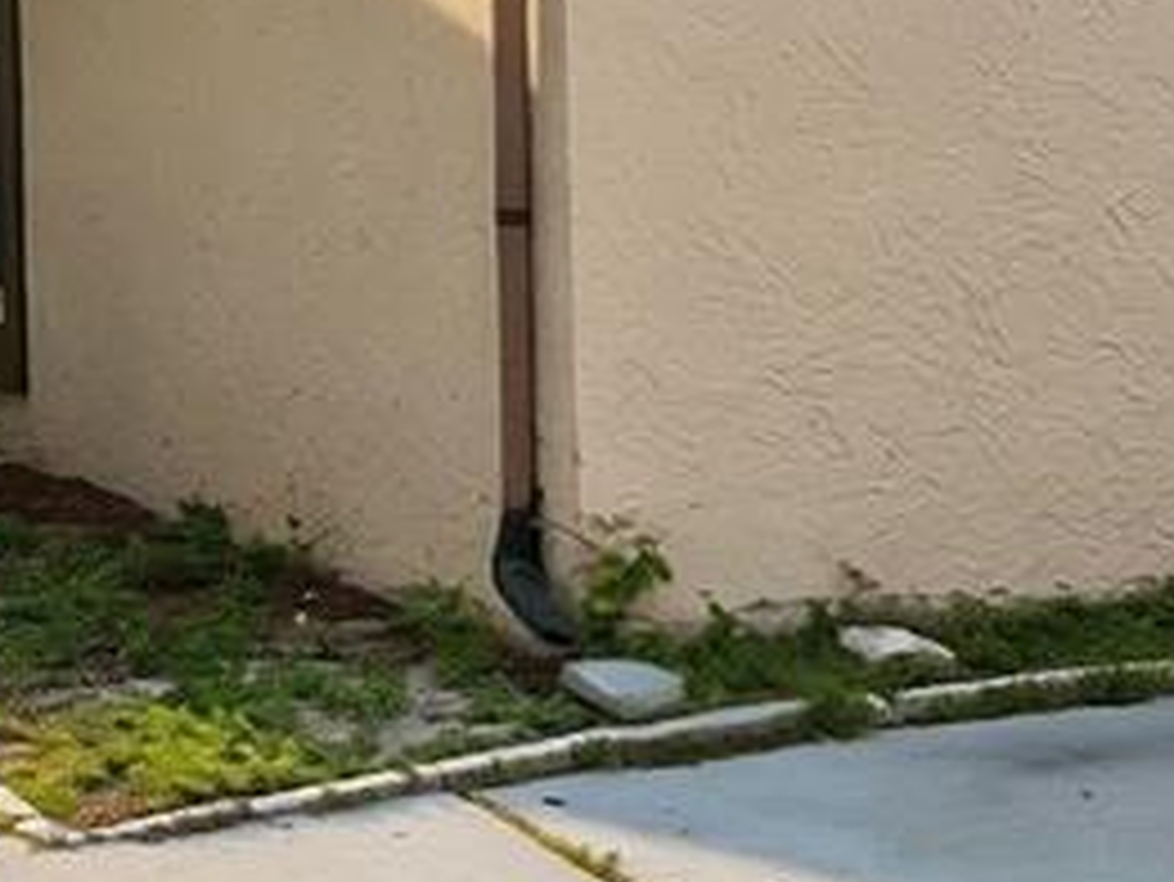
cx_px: 580
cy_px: 40
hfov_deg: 20.9
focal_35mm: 94
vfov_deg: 15.5
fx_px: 3189
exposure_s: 1/8197
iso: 80
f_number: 1.78
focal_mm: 6.86
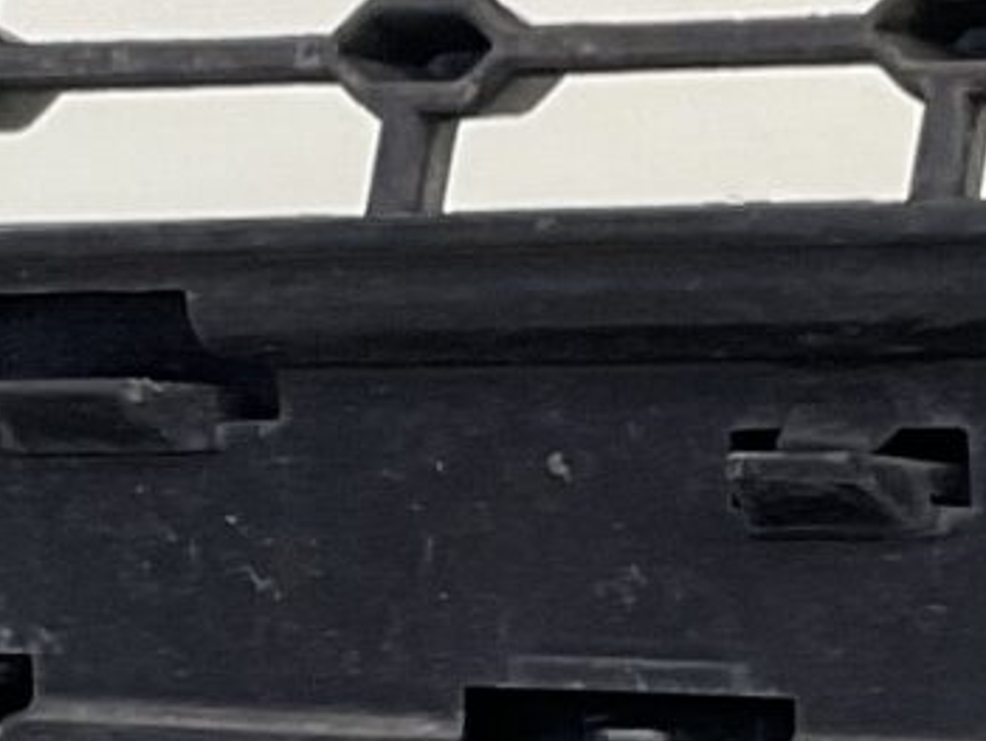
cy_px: 1011
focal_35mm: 212
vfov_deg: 6.9
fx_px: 6043
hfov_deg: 9.3
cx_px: 361
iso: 50
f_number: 1.8
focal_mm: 3
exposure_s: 1/120
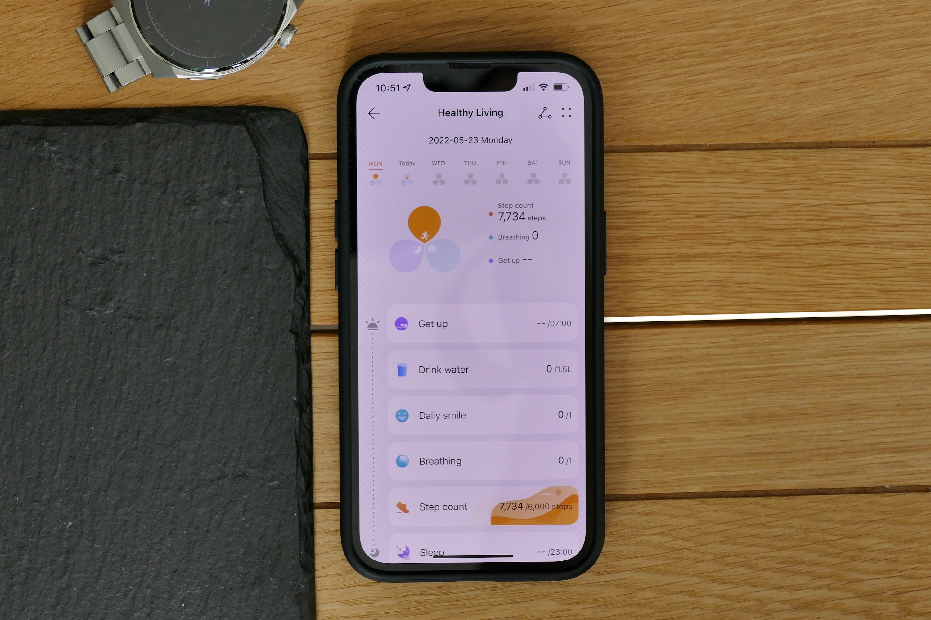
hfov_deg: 19.5
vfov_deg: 13.0
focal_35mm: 105
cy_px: 310
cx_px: 466
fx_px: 2715
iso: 125
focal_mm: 38.48
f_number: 4.5
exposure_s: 1/125
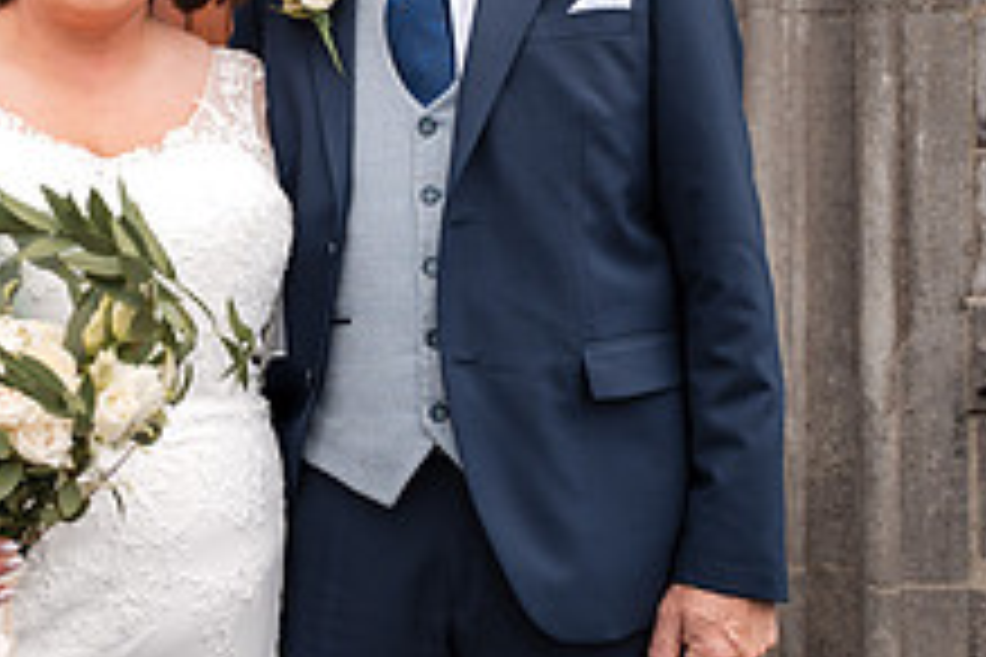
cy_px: 65
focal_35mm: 74
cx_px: 423
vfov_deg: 18.1
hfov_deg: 27.3
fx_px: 2027
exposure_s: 1/1000
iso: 160
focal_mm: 28
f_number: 2.8
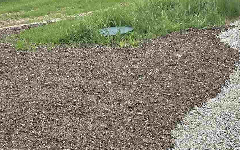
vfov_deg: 14.3
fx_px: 582
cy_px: -21
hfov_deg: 22.5
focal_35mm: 89
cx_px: 234
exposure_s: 1/400
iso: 12
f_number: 1.7
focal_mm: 6.3
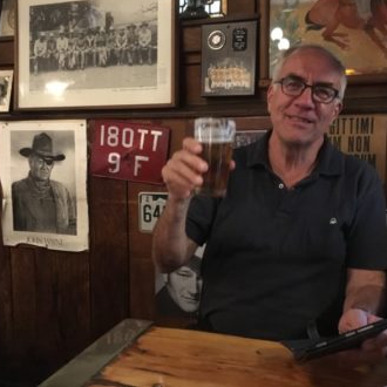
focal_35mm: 35
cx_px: 209
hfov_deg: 47.2
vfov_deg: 47.2
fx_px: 443
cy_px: 190
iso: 640
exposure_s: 1/15
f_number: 2.2
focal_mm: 4.15
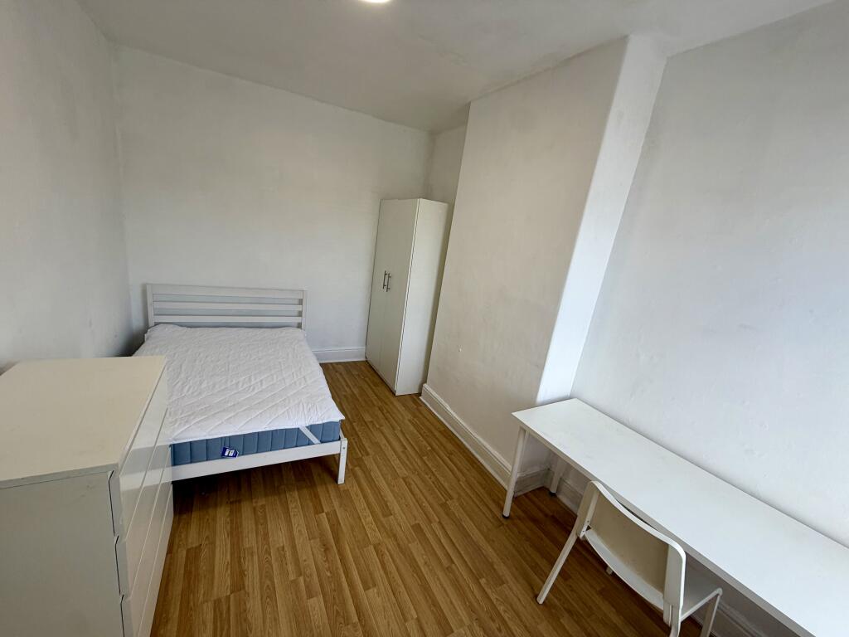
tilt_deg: -12.9
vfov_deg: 85.7
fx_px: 343
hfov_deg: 102.1
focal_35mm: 14
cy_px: 318
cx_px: 424
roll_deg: -7.9
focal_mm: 2.22
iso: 64
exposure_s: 1/121
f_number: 2.2
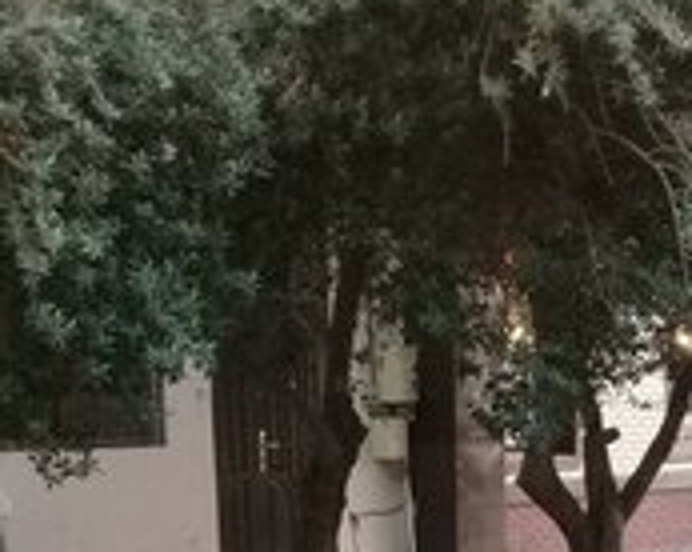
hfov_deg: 21.6
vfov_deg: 15.9
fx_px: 1780
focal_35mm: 87
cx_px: 604
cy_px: 872
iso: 160
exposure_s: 1/33
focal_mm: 3.3
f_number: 2.2
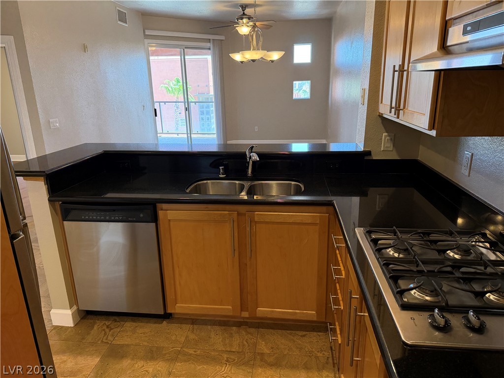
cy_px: 189
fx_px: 349
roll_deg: +1.2
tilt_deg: -17.4
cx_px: 252
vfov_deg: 56.8
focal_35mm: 24
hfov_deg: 71.6
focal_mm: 6.76
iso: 320
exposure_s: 1/120
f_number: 1.78
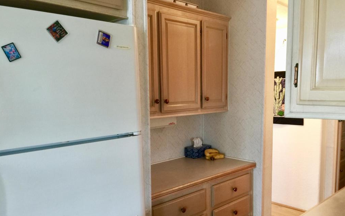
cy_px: 125
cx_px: 172
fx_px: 292
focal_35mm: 31
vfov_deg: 40.5
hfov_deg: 61.2
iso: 64
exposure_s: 1/15
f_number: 2.2
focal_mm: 4.15
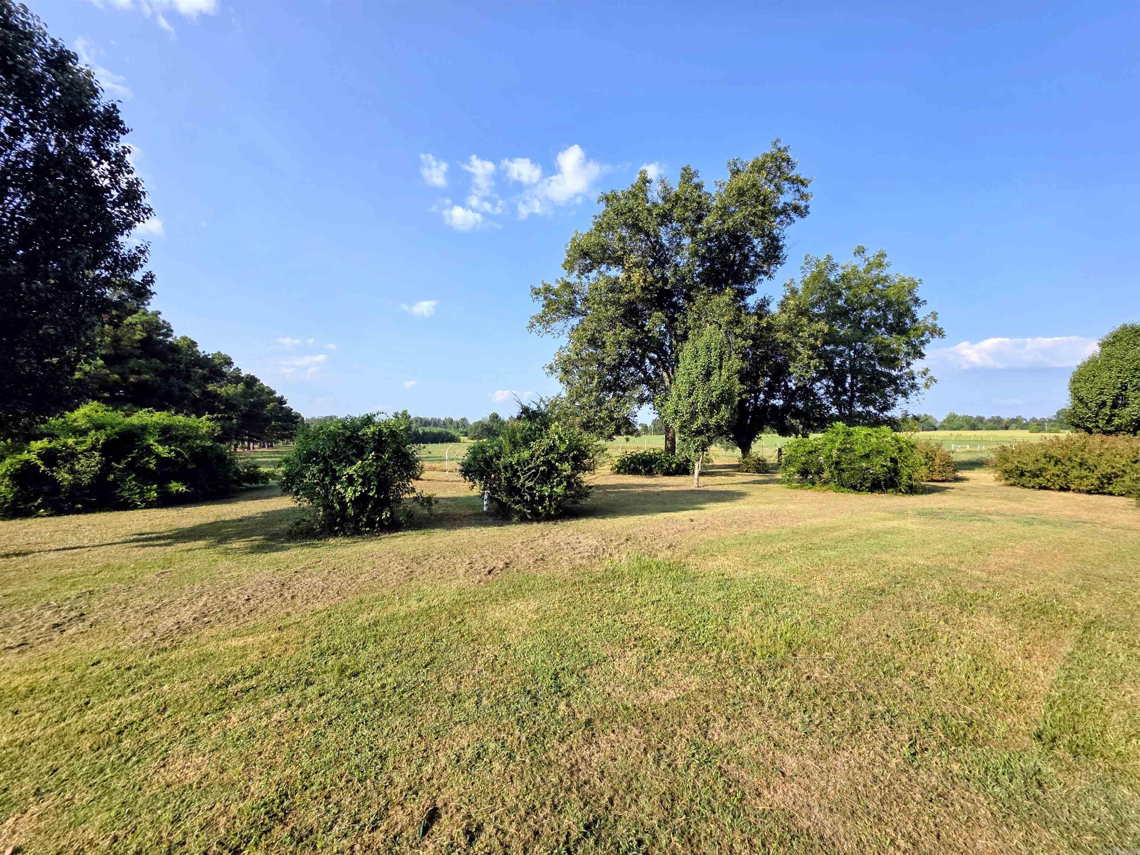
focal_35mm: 13
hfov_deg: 106.2
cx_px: 570
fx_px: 428
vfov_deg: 89.9
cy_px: 428
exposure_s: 1/1686
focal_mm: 2.2
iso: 40
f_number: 1.9
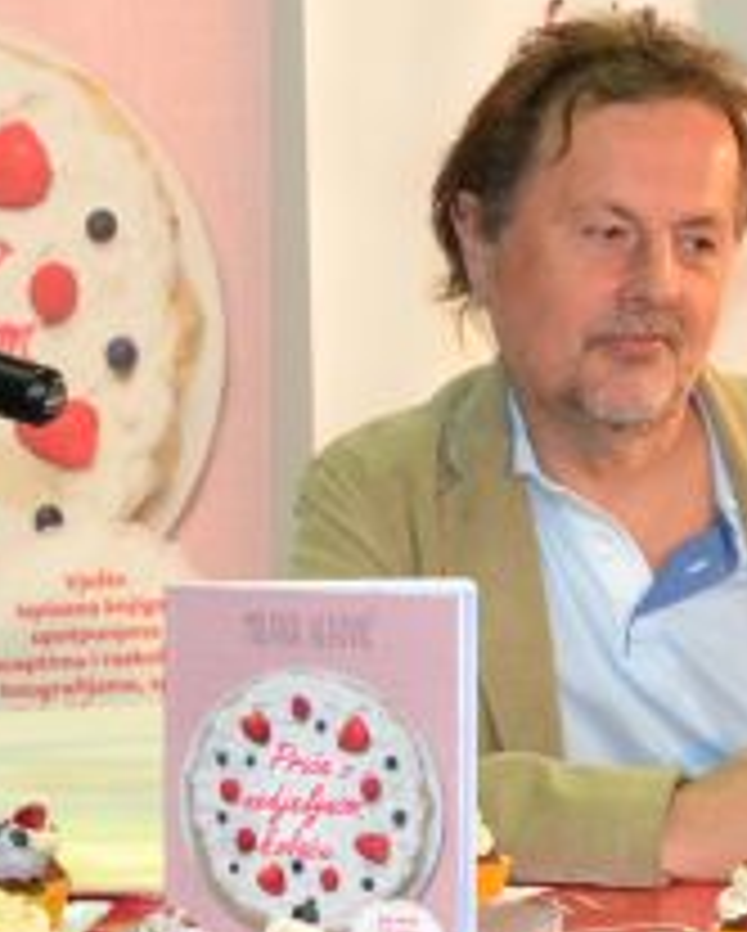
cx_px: 252
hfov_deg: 9.5
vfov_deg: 11.8
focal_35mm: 163
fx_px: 4498
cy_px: 687
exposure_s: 1/60
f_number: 4.5
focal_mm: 30
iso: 1600
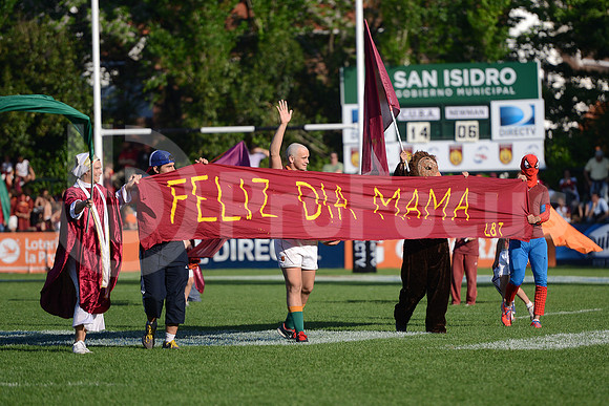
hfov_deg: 10.5
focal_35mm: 195
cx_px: 304
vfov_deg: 7.0
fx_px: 3299
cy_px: 203
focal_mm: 195
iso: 250
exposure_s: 1/2500
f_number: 2.8
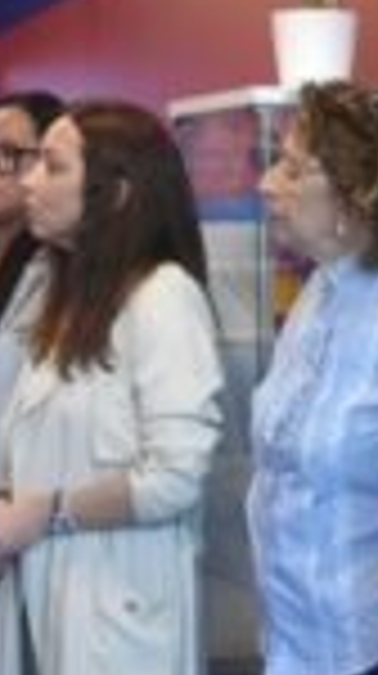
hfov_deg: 9.8
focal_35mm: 121
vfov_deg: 17.6
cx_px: 518
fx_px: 2163
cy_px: 137
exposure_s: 1/60
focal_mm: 18
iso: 800
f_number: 5
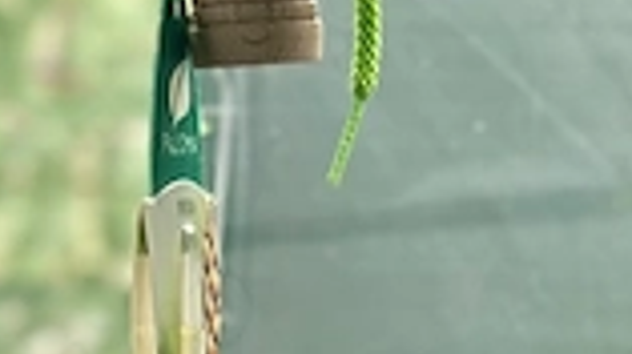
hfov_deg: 8.1
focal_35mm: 266
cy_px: 1211
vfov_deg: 4.3
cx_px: 274
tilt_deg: -11.9
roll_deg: -1.0
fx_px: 4454
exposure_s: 1/174
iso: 80
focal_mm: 6.86
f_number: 1.78
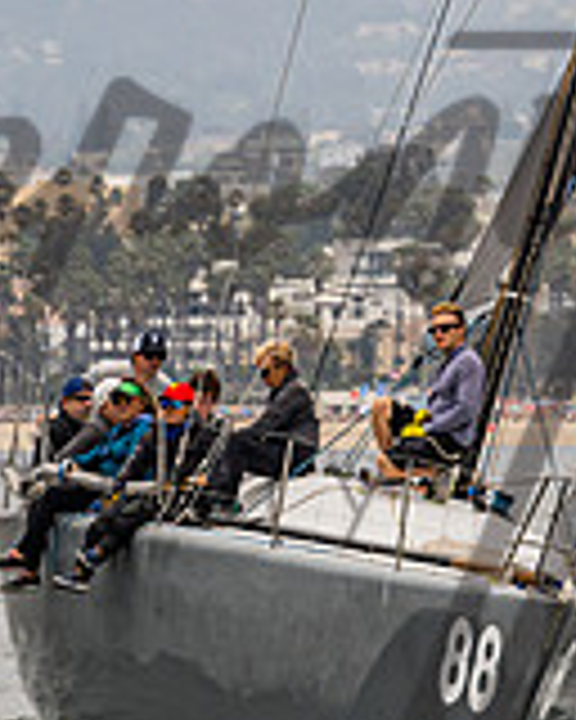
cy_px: 248
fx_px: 19818
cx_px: 457
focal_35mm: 930
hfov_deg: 1.7
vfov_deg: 2.1
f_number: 6.3
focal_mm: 200
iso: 250
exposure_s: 1/1250
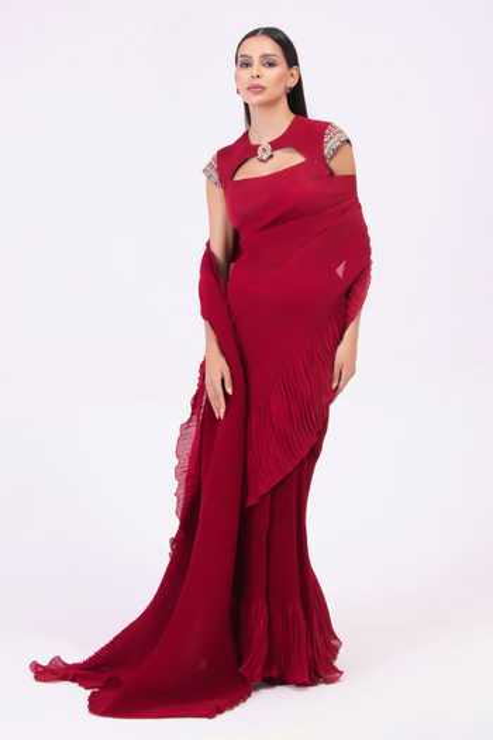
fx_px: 1438
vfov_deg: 28.8
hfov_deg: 19.5
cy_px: 370
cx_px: 246
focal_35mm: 70
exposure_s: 1/125
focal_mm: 70
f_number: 9
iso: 320
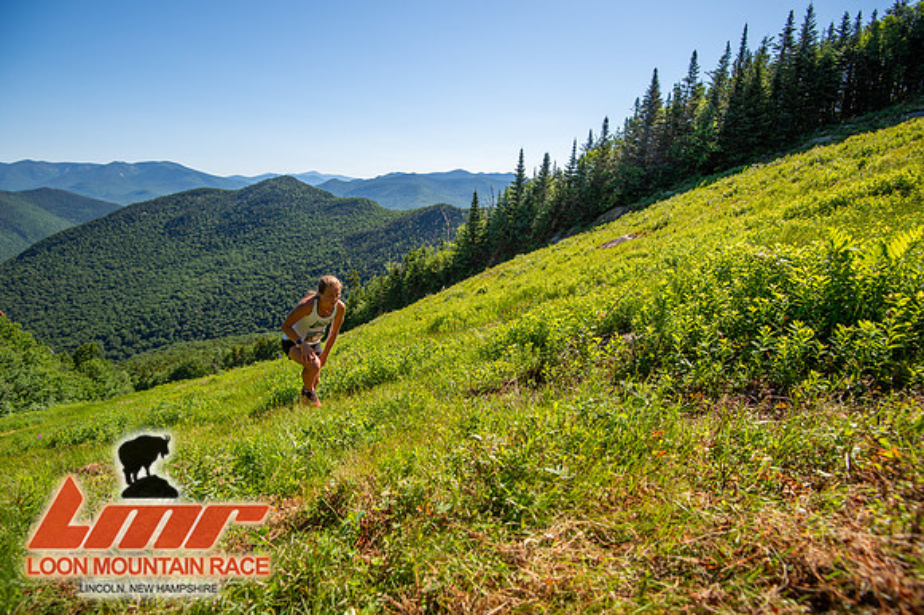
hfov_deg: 96.8
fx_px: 410
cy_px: 308
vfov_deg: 73.7
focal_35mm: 16
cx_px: 462
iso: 100
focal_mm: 16
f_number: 5
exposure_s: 1/500
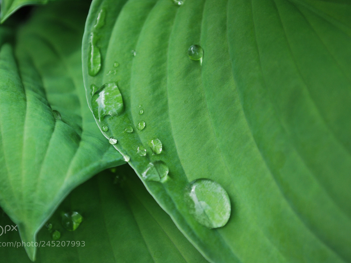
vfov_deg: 16.5
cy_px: 131
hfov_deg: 21.9
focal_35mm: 90
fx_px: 908
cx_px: 154
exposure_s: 1/80
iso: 200
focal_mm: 55
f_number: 5.6
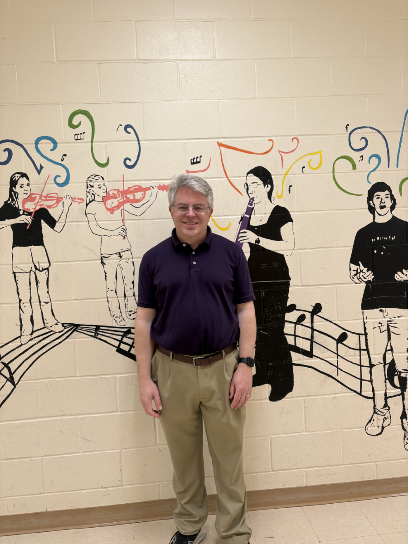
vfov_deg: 67.3
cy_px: 272
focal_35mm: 26
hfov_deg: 53.1
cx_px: 204
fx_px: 409
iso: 80
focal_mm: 6
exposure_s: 1/60
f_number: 1.6
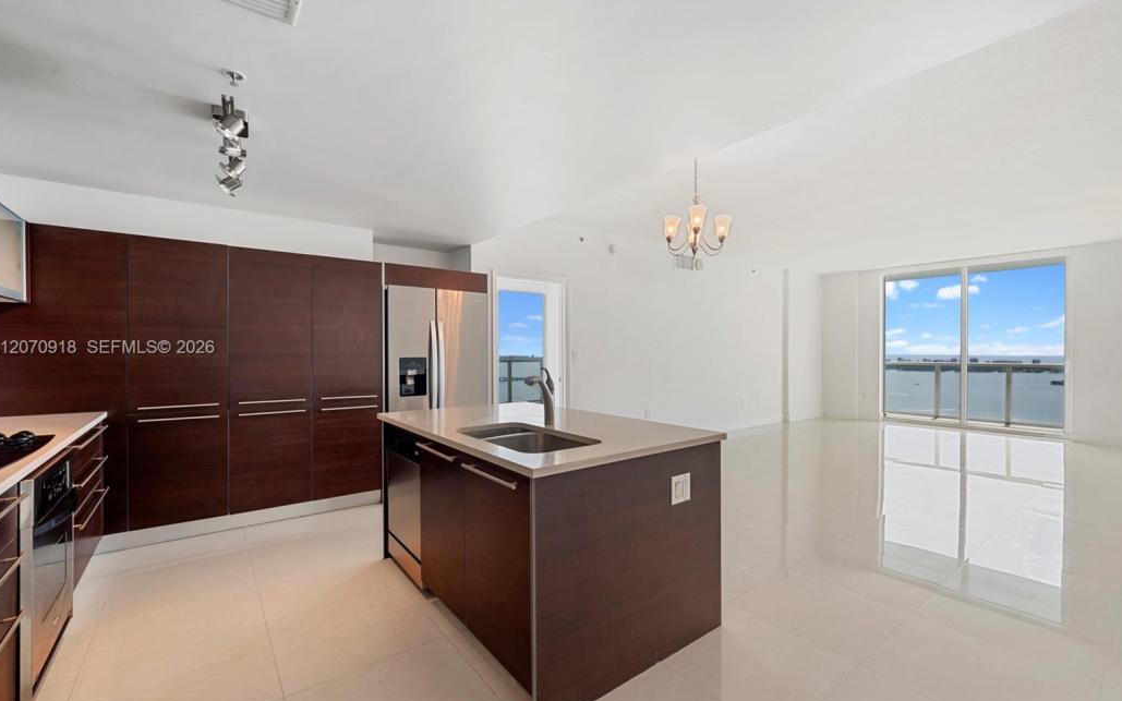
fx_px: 459
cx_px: 576
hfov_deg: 101.4
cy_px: 349
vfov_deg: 74.8
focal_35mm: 15
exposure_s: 1/3
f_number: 8
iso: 100
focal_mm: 14
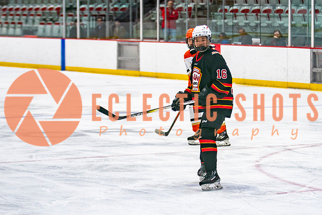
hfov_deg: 13.8
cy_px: 111
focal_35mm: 149
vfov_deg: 9.2
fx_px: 1331
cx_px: 197
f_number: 2.8
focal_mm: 85
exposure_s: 1/640
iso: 640
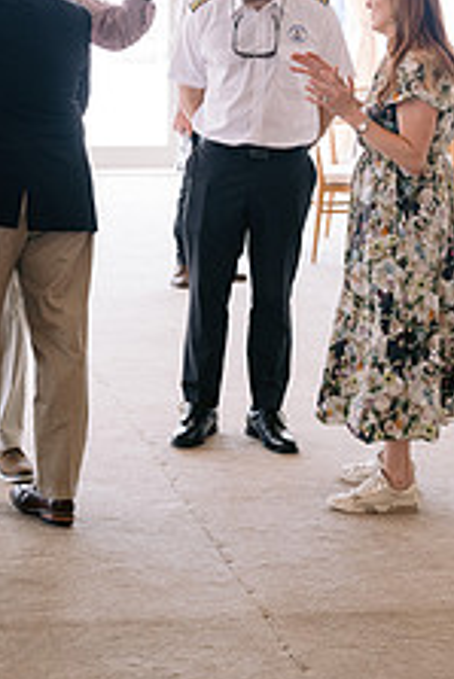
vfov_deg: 19.7
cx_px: 232
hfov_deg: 13.6
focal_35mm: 101
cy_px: 43
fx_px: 1907
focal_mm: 50
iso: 800
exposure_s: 1/640
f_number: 2.8
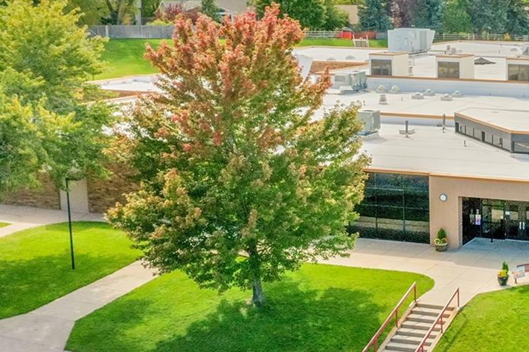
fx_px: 926
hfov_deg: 28.8
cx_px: 587
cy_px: 142
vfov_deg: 21.5
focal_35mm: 63
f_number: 7.1
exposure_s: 1/800
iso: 800
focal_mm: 10.26
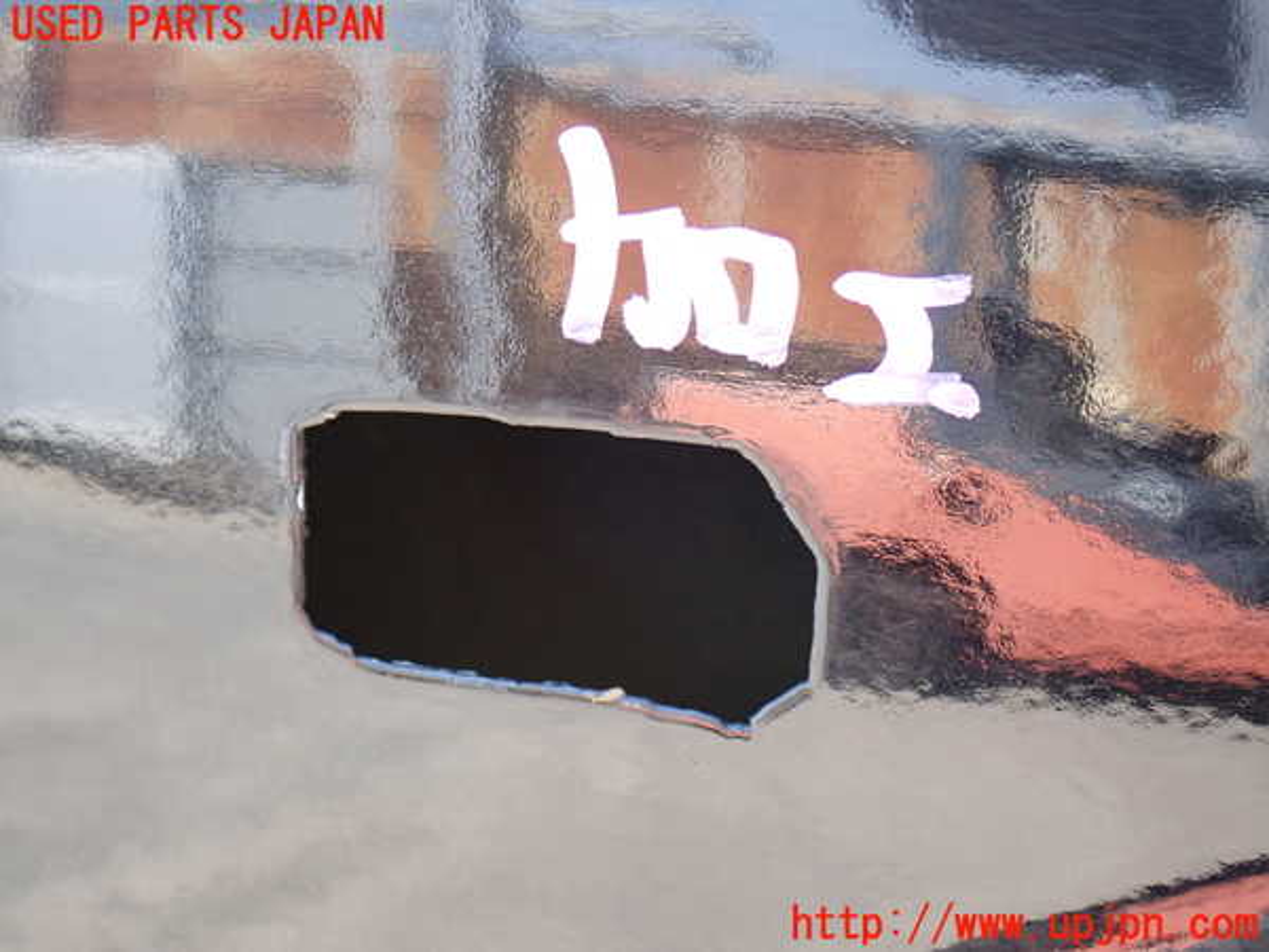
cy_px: 476
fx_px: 3006
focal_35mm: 82
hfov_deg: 23.8
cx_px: 634
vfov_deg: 18.0
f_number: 4.3
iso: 250
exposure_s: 1/80
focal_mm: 14.62
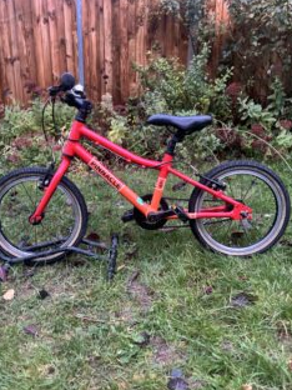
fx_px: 337
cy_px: 201
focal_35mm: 30
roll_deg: -2.7
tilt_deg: -19.2
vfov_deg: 60.0
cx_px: 141
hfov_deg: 46.8
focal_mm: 5.96
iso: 640
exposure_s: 1/36
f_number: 1.6
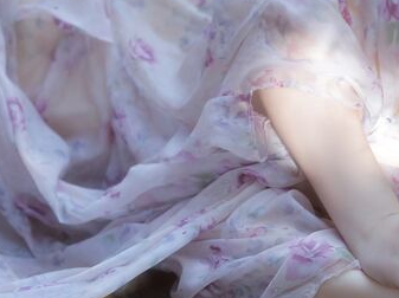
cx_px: 287
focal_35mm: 288
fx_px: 3316
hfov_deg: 6.9
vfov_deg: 5.2
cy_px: 154
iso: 400
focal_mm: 85
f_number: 2.5
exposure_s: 1/800
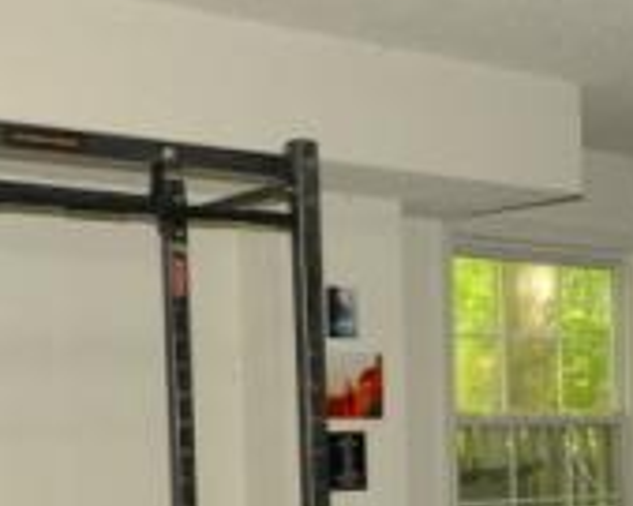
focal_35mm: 77
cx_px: 719
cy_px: 513
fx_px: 1442
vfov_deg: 19.3
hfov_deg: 23.1
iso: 200
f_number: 3.4
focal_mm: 4
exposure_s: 1/30
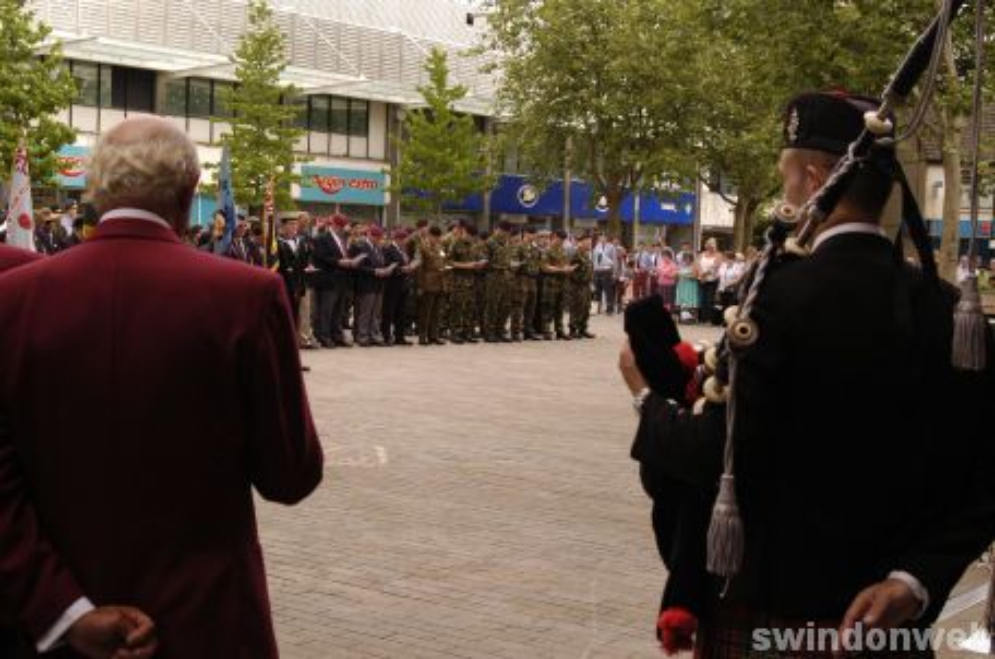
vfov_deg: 23.7
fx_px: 1572
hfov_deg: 35.1
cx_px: 498
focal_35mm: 57
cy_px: 330
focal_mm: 38
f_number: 9
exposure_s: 1/200
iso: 400
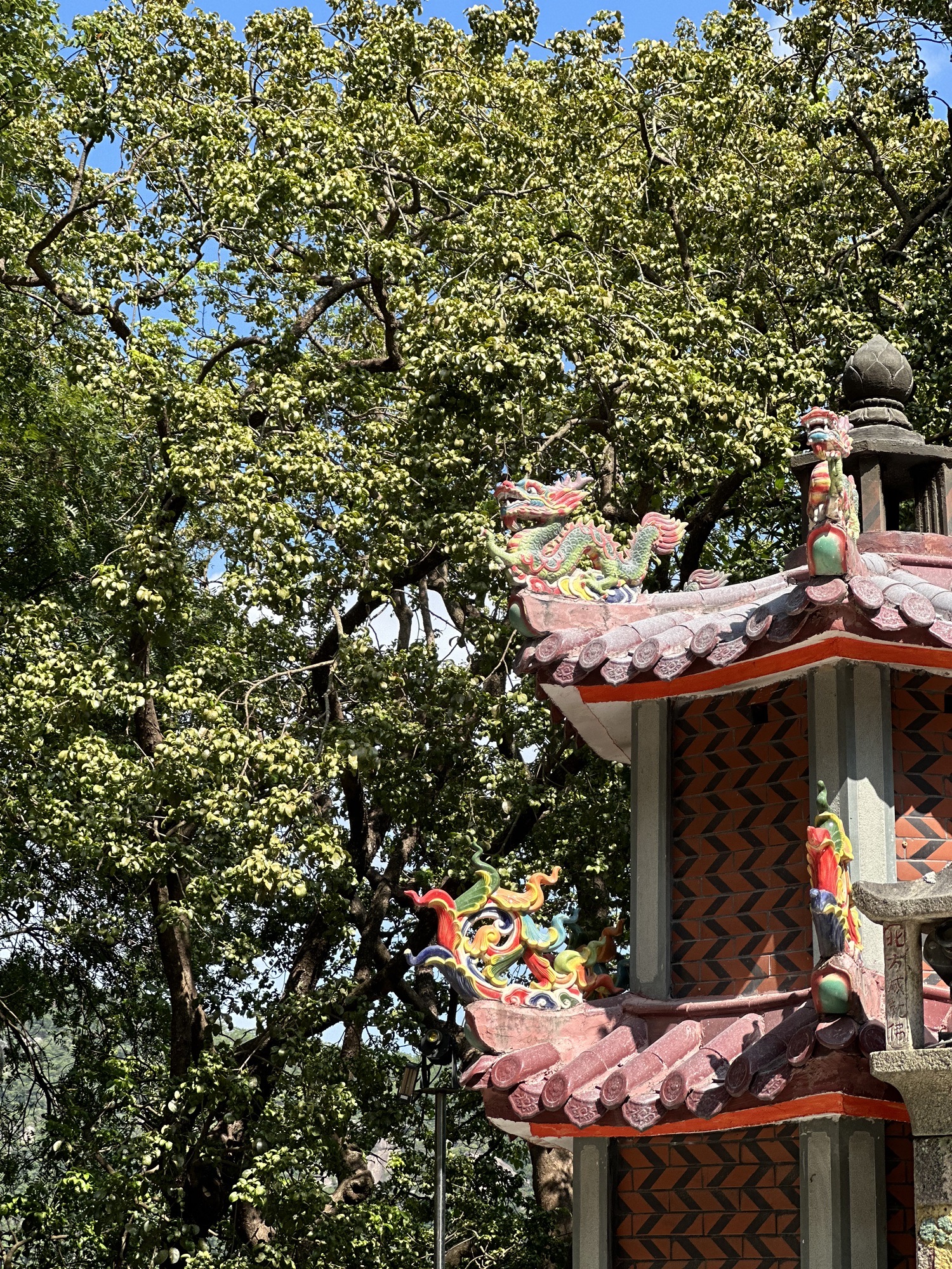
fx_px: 2824
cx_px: 476
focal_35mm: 77
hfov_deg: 19.1
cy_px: 634
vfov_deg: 25.3
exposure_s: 1/274
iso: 25
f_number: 2.8
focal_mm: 9
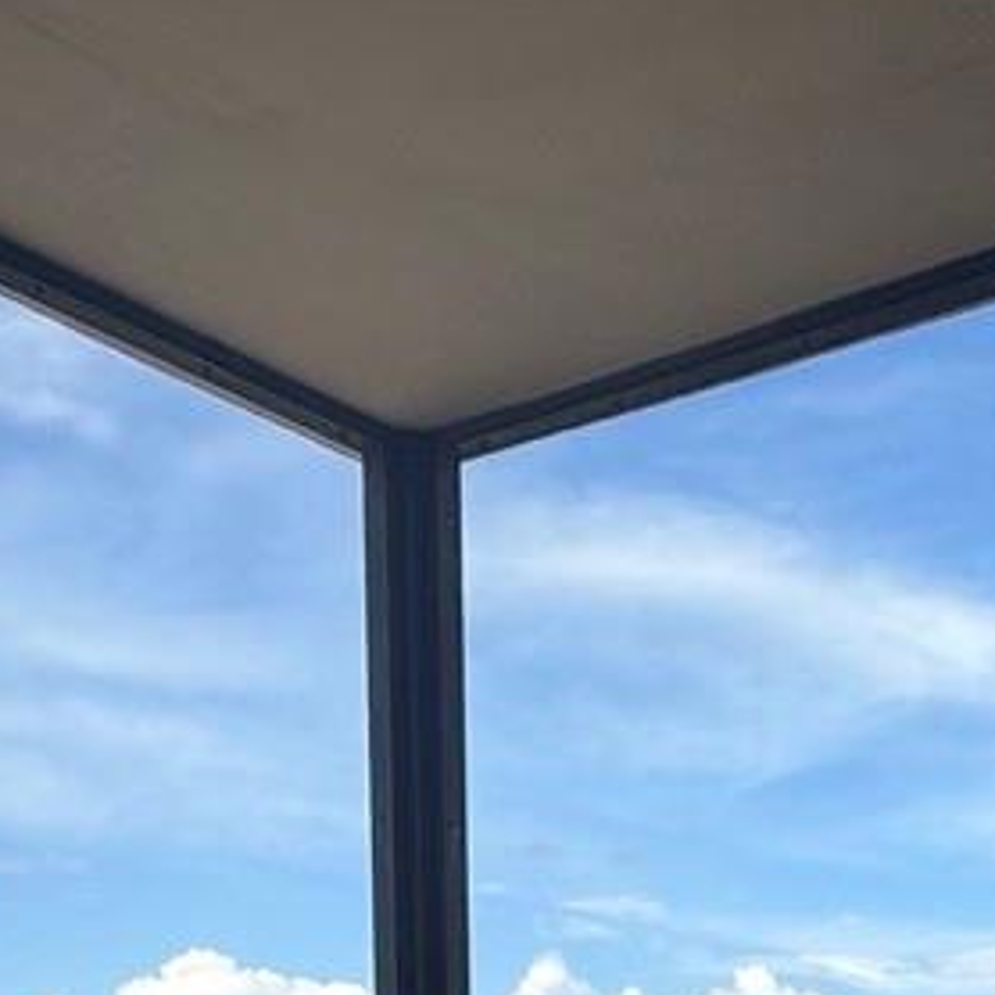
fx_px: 1854
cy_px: 1389
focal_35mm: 57
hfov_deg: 29.3
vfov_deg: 24.8
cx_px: 820
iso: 50
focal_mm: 2.22
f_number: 2.2
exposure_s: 1/942
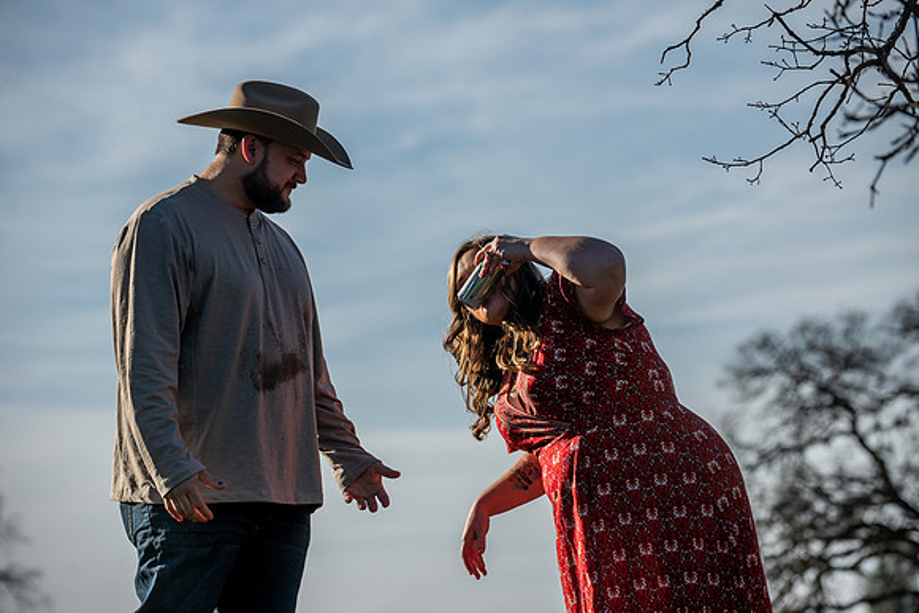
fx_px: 3830
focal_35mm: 150
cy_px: 306
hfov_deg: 13.7
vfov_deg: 9.2
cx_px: 460
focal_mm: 150
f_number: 4.5
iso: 50
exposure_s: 1/1600
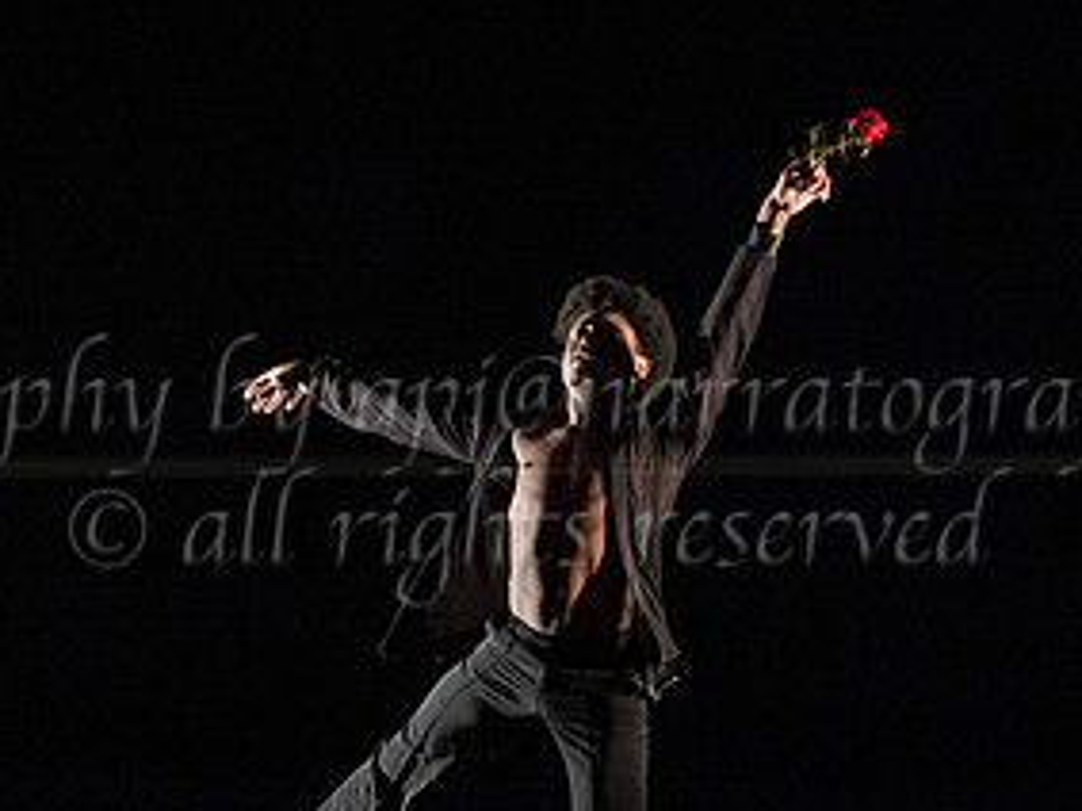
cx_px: 371
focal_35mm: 237
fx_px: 7405
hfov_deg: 8.4
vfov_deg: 6.3
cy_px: 496
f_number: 2.8
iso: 5000
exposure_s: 1/500
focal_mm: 100
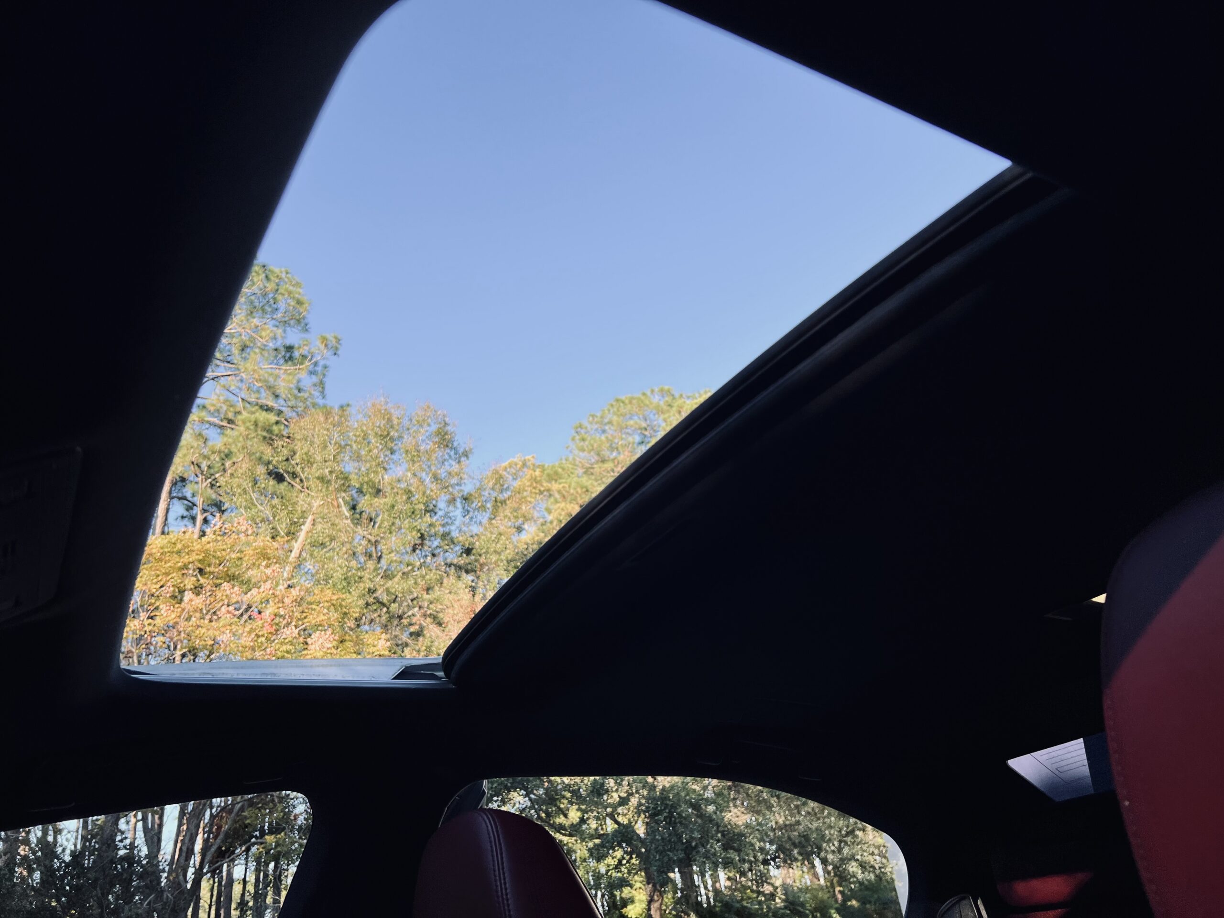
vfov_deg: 53.1
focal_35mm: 26
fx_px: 919
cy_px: 459
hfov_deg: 67.3
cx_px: 612
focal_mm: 5.7
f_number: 1.5
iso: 50
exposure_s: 1/873
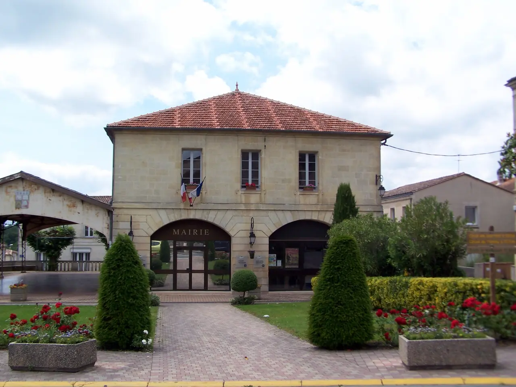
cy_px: 194
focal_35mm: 38
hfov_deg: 49.0
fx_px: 566
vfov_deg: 37.7
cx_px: 258
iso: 80
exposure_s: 1/500
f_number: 4
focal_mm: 6.3
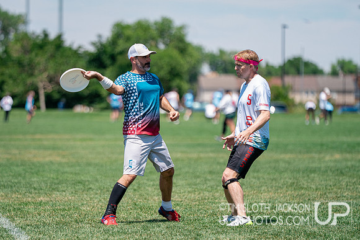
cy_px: 154
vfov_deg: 4.9
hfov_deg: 7.3
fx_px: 2826
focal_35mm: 283
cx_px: 148
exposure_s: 1/4000
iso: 320
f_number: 2.8
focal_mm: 200
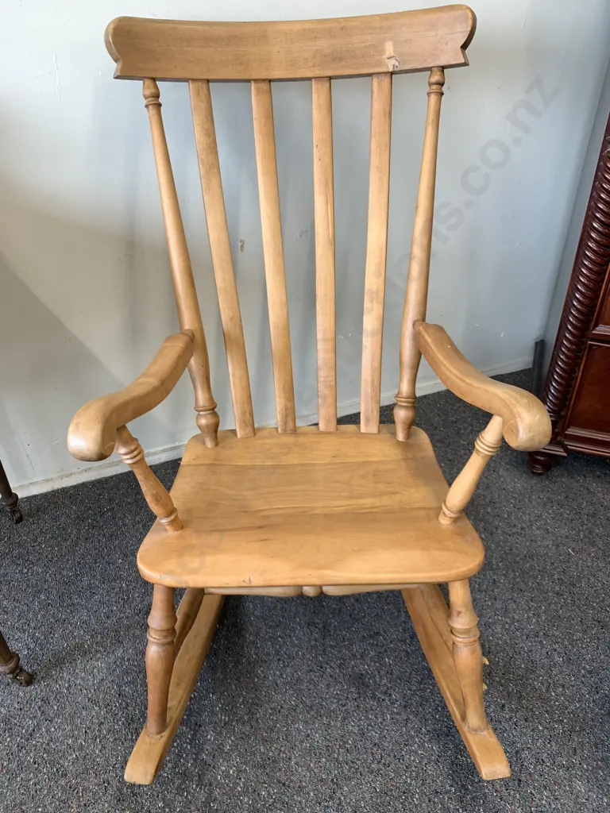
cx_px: 305
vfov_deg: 67.3
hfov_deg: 53.1
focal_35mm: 26
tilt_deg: -36.7
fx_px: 611
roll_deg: +1.9
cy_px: 406
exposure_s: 1/50
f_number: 1.8
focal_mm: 4.25
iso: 50
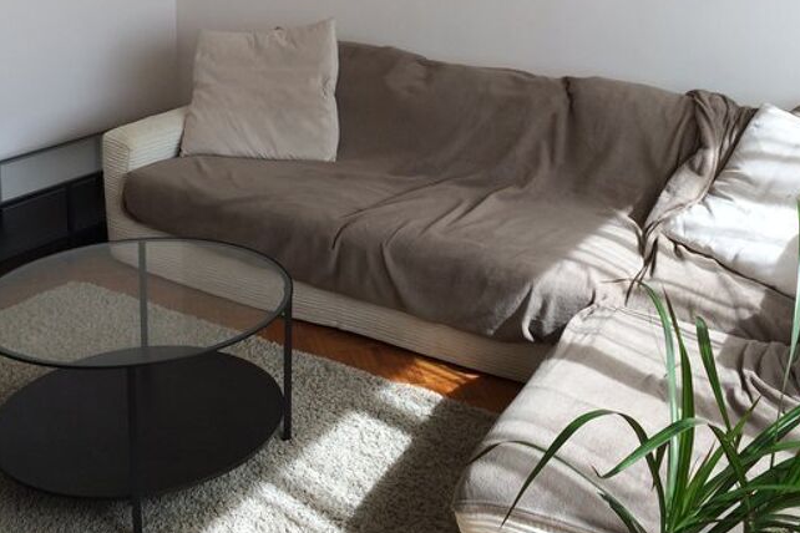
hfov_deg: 41.9
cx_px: 441
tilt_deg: -10.1
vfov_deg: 28.0
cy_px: 97
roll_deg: -1.9
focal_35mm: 47
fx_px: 1044
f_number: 2.2
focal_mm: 4.15
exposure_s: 1/391
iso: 32
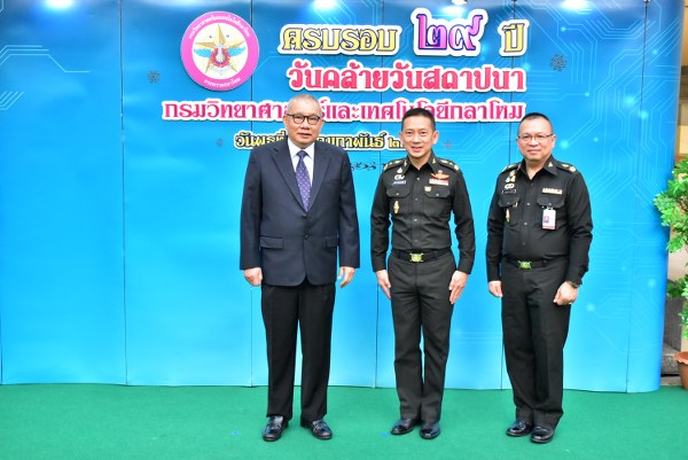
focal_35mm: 45
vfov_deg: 29.9
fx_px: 861
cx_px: 344
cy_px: 230
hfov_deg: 43.6
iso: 2500
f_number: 5.6
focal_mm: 30
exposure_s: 1/200
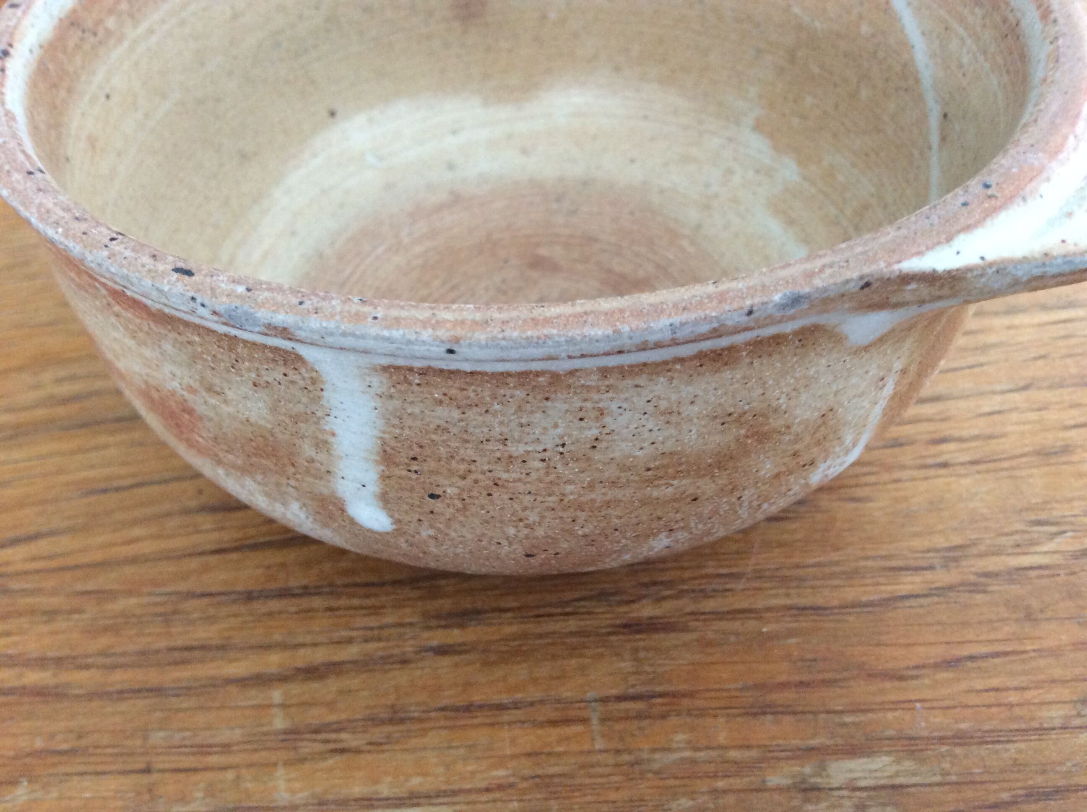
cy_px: 406
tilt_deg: -44.0
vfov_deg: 44.1
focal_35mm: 32
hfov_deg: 56.9
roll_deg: +4.1
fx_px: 1003
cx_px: 544
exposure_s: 1/25
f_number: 2.4
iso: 125
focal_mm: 3.3
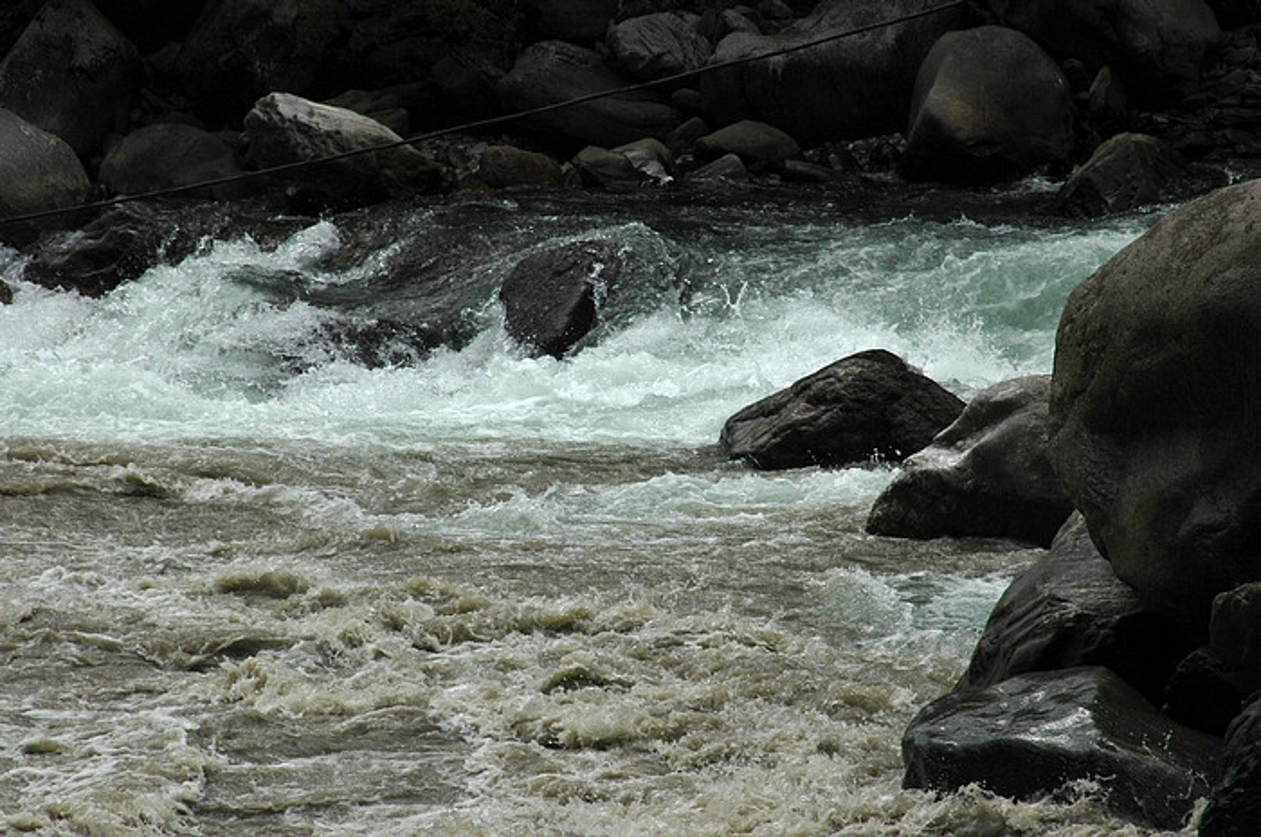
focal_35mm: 405
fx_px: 14170
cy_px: 418
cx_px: 630
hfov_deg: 5.1
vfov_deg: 3.4
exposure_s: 1/640
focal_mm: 270
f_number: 14
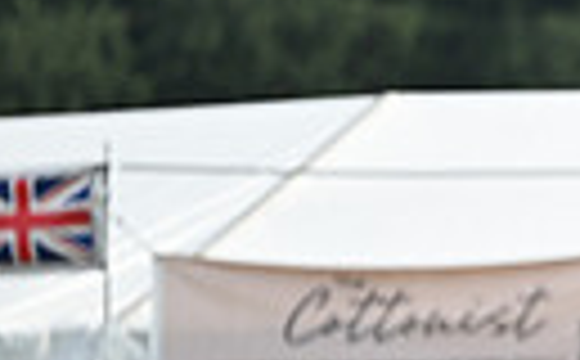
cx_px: 1173
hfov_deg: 1.5
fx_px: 22476
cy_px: 439
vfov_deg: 0.9
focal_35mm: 1425
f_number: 5.3
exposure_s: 1/1250
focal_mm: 310
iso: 400
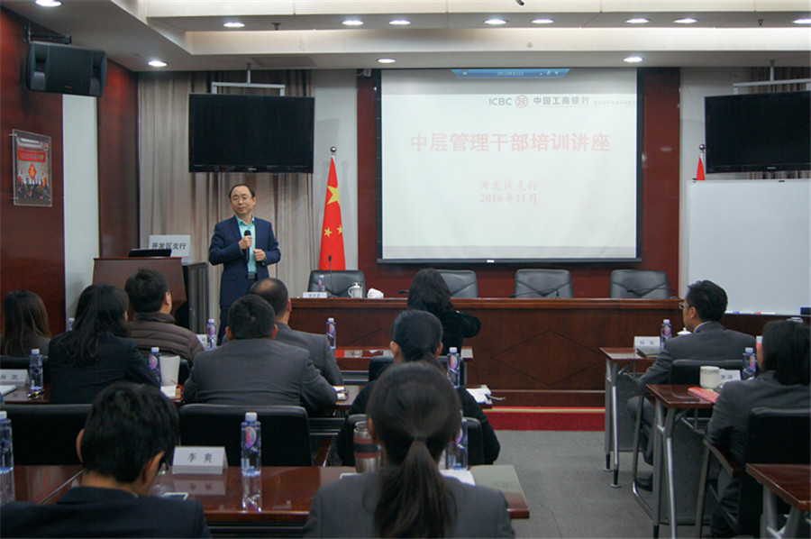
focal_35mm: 39
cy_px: 270
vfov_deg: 34.1
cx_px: 406
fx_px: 878
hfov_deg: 49.6
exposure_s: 1/50
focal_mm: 26
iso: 800
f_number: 4.5
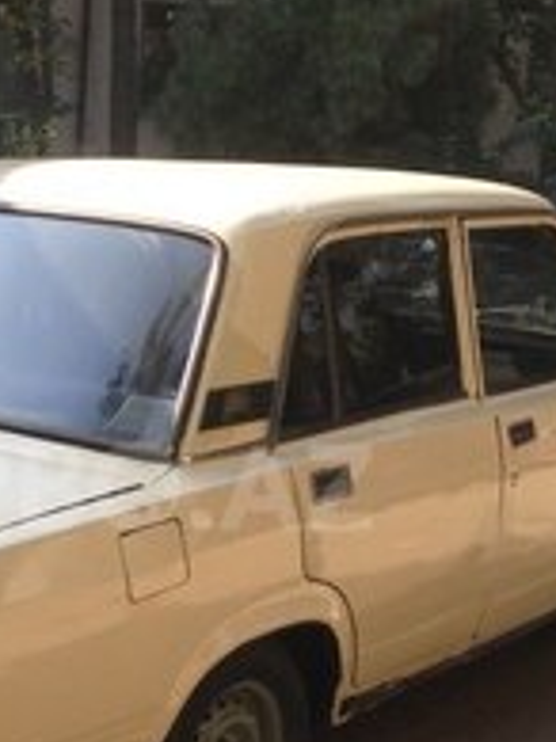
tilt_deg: -6.9
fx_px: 1801
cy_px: 487
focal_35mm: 84
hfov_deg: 17.3
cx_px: 80
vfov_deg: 23.2
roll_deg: -3.2
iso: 50
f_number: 2.4
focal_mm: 4.12
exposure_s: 1/459
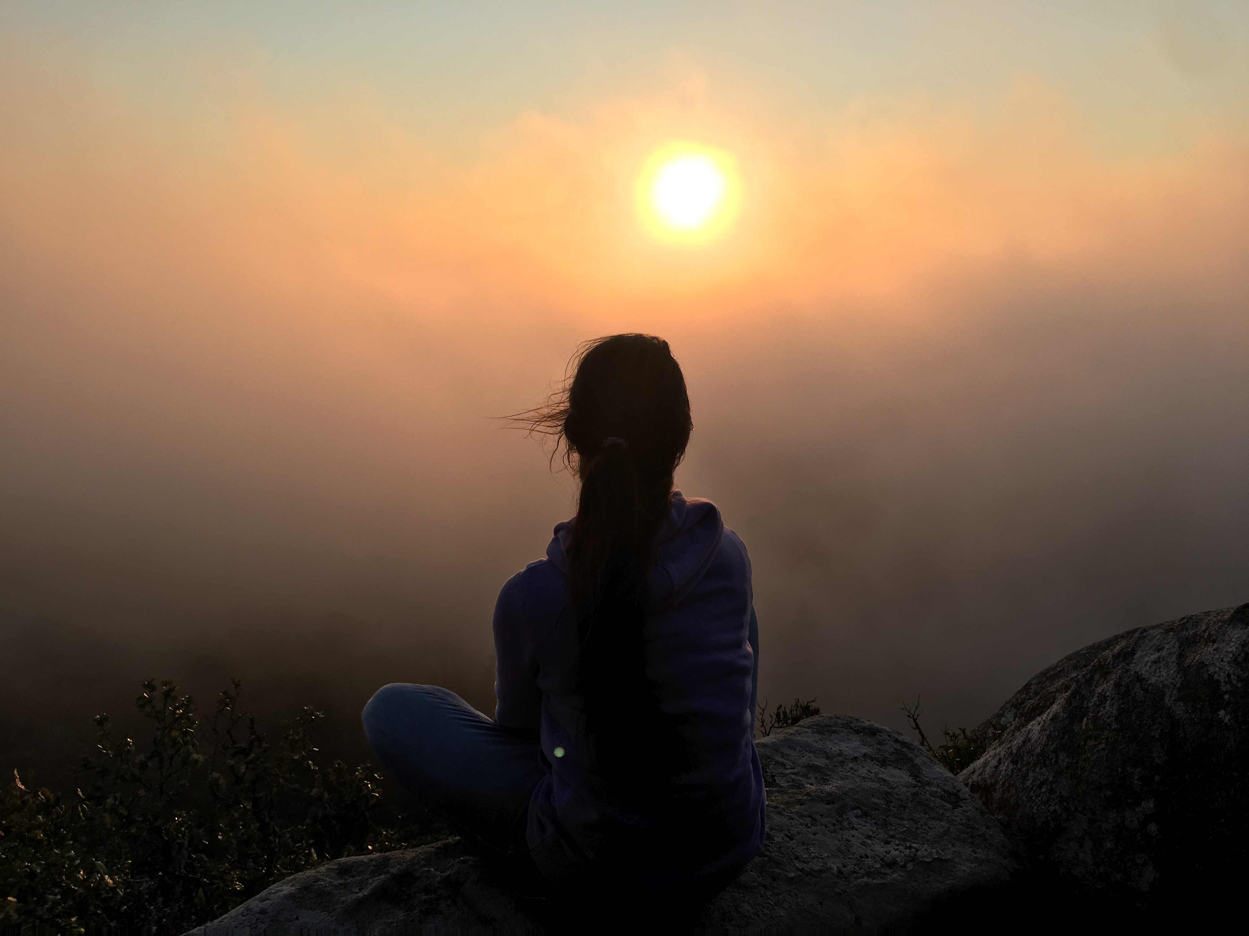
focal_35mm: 29
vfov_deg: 48.2
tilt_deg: -11.0
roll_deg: -1.0
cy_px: 468
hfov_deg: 61.7
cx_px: 624
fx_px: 1046
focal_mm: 4.15
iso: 25
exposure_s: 1/1326
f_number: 2.2
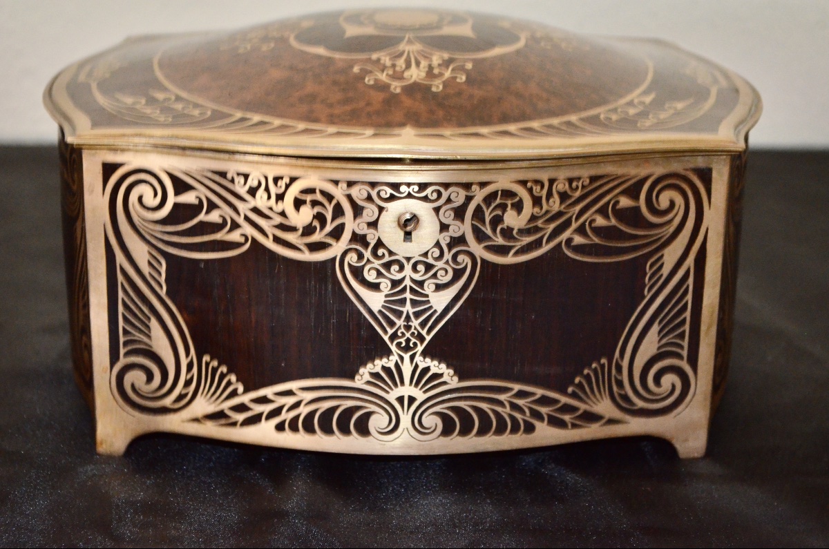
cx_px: 414
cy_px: 274
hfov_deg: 24.7
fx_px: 1896
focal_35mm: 82
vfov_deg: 16.5
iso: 3200
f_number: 5.6
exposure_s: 1/60
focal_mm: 55
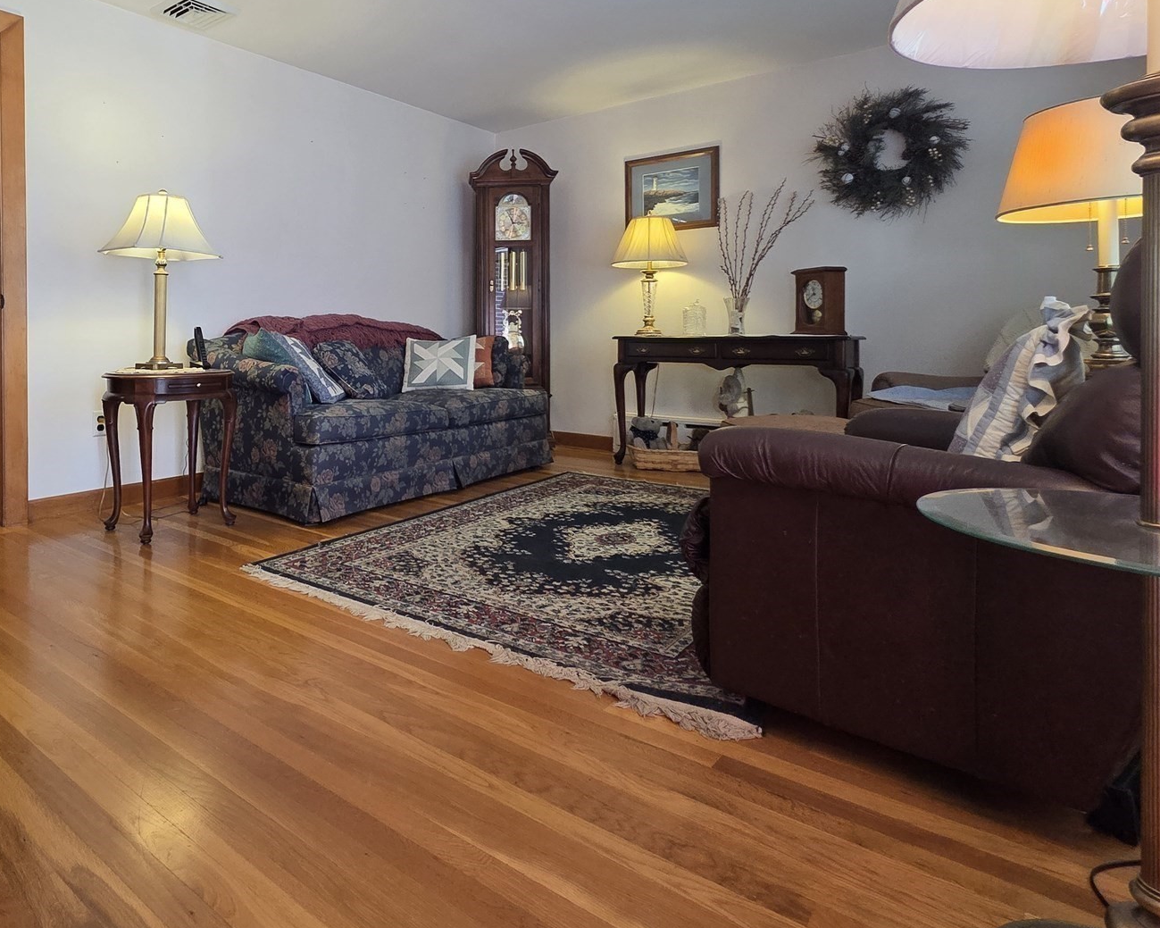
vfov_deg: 67.0
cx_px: 380
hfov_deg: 77.6
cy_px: 345
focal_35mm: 20
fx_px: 687
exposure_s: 1/120
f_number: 2.2
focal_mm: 2.2
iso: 250
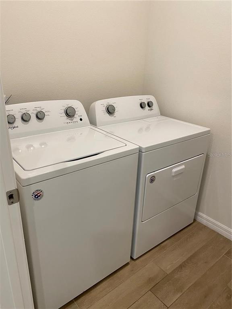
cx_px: 116
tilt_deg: -21.9
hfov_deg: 53.1
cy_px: 154
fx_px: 232
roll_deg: -1.8
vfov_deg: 67.3
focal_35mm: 26
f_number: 1.8
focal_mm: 4.25
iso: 80
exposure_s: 1/60
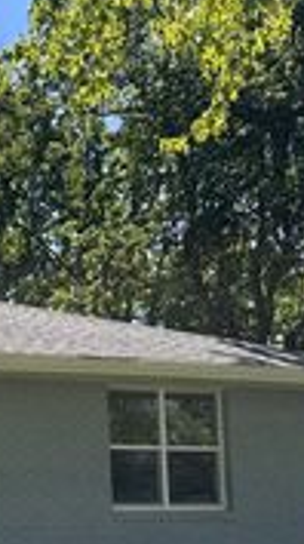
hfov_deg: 15.0
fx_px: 1065
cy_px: 484
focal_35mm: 74
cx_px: -163
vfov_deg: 27.6
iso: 80
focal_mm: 6.86
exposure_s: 1/2299
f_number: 1.78
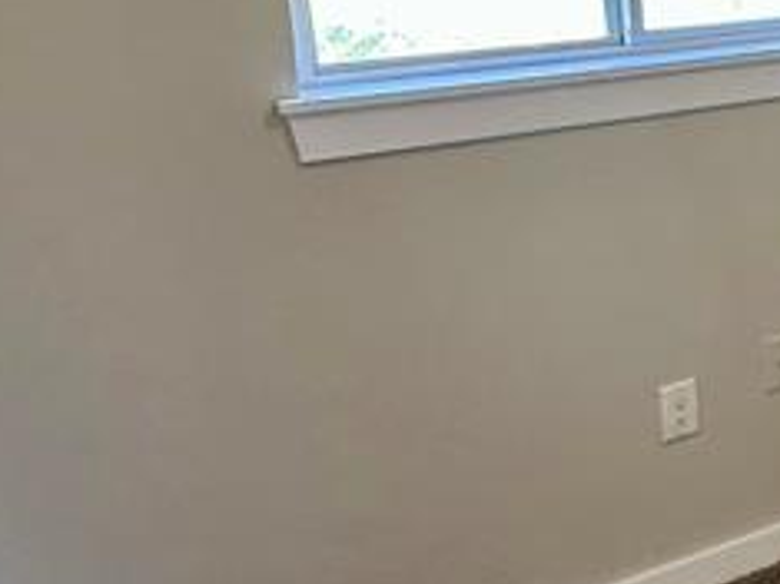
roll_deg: +0.5
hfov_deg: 23.4
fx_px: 1374
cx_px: 1251
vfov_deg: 23.5
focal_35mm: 61
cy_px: 83
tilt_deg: -8.0
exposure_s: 1/60
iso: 200
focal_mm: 2.22
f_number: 2.2
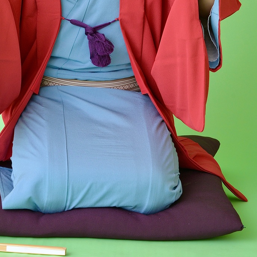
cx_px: 91
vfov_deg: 12.4
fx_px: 1168
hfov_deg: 12.5
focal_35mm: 139
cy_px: -11
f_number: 11
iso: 400
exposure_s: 1/160
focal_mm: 75
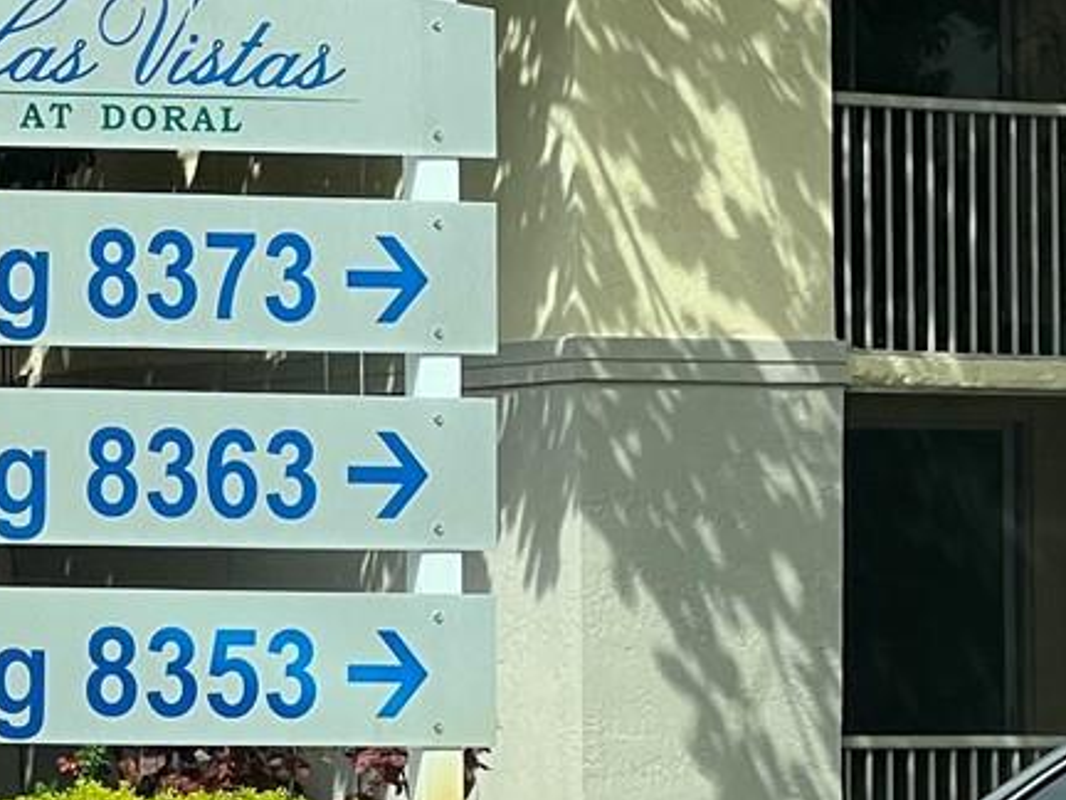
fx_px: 8777
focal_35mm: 285
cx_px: 207
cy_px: 410
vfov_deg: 5.2
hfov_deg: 6.9
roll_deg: +0.7
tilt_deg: +2.7
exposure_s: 1/399
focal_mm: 9
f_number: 2.8
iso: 32
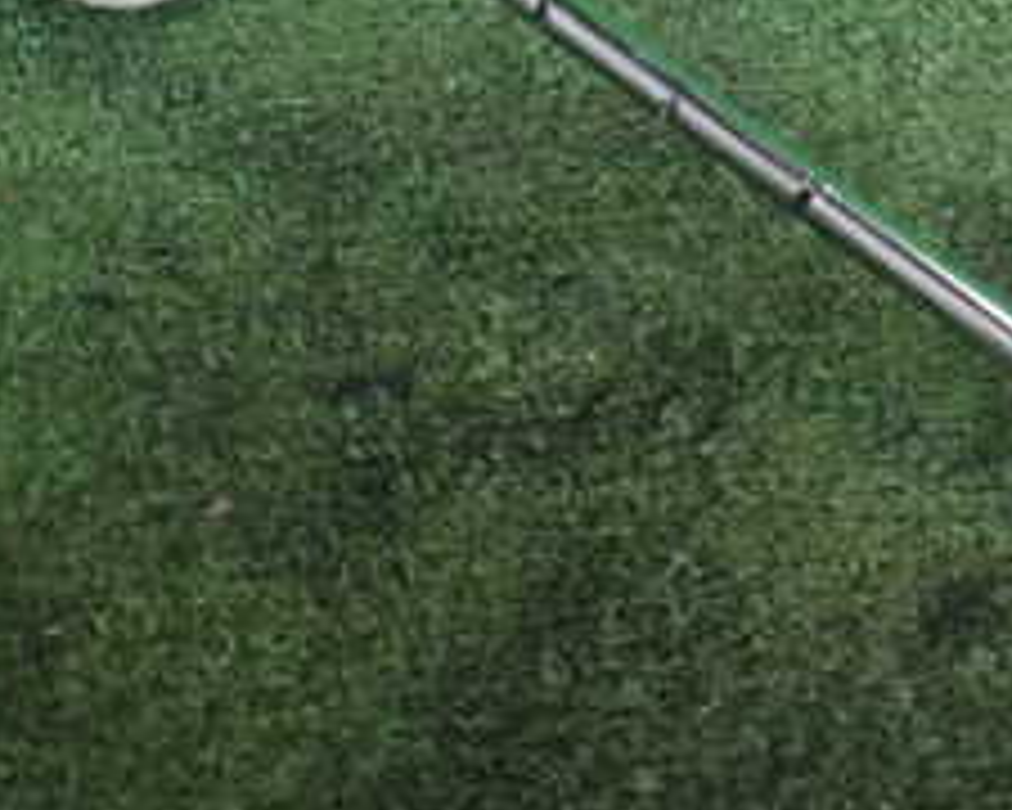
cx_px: 864
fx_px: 2336
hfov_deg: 23.9
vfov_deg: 18.9
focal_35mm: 78
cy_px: -81
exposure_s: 1/125
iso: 640
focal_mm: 5.4
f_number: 2.3
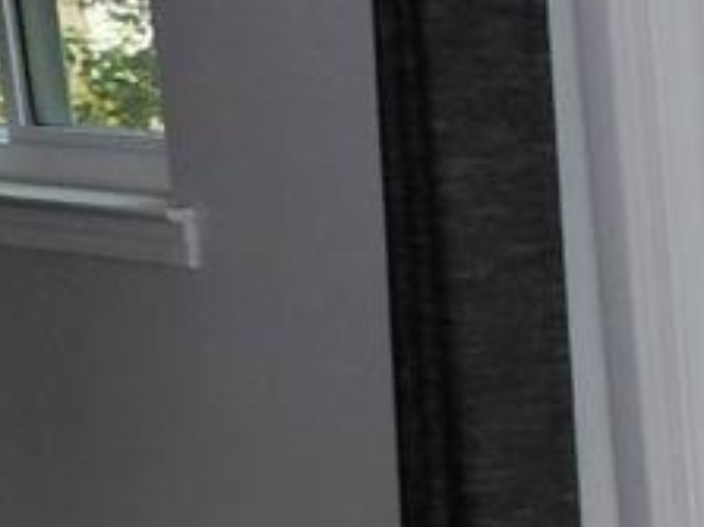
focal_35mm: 115
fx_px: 2338
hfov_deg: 14.8
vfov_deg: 12.8
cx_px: 1301
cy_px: 480
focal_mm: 4.5
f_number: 3
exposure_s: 1/250
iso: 125
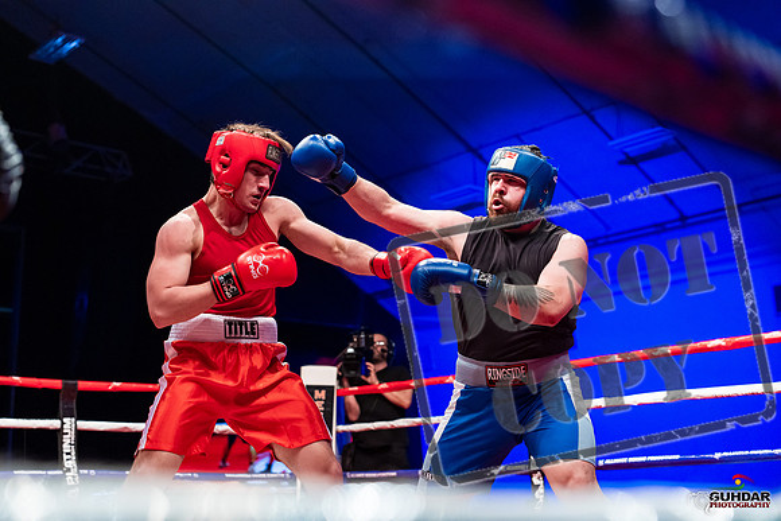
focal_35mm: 50
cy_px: 260
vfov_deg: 27.0
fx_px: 1085
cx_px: 390
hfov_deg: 39.6
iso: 4000
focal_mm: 50
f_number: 3.2
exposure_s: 1/1000
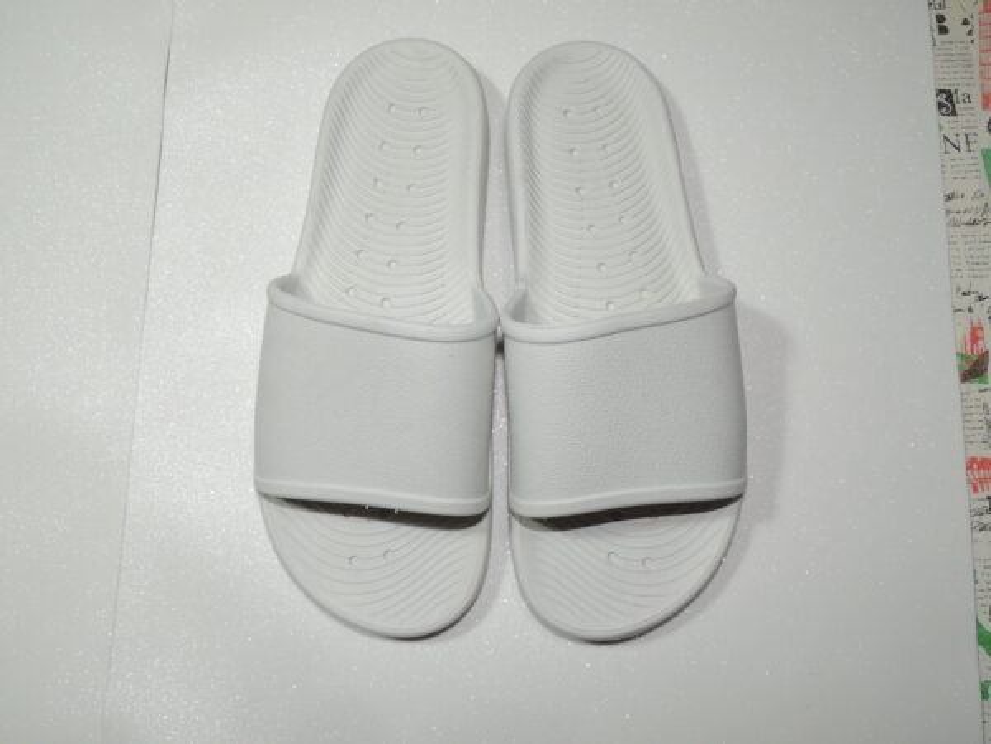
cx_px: 496
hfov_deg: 71.6
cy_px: 372
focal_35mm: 24
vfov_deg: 56.8
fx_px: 687
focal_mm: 4.3
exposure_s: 1/30
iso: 220
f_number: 5.9
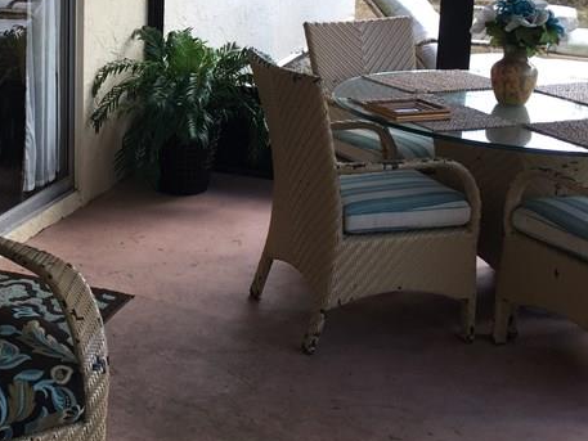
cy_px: 67
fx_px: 1104
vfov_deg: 22.2
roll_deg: -1.0
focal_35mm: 65
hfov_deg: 28.8
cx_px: 73
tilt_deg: -10.0
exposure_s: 1/124
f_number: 2.2
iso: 32
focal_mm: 4.15
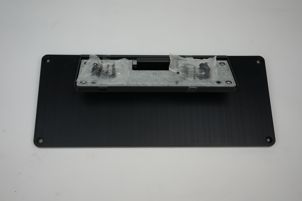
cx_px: 151
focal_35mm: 41
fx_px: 344
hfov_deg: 47.4
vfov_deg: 32.6
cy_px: 100
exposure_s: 1/160
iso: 500
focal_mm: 41
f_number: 4.5
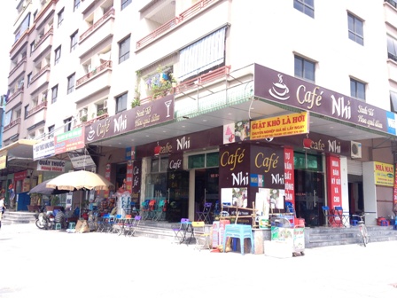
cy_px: 149
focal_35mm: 35
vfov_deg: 40.7
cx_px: 198
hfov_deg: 52.6
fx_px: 401
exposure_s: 1/412
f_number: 2.4
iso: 50
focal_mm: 4.28
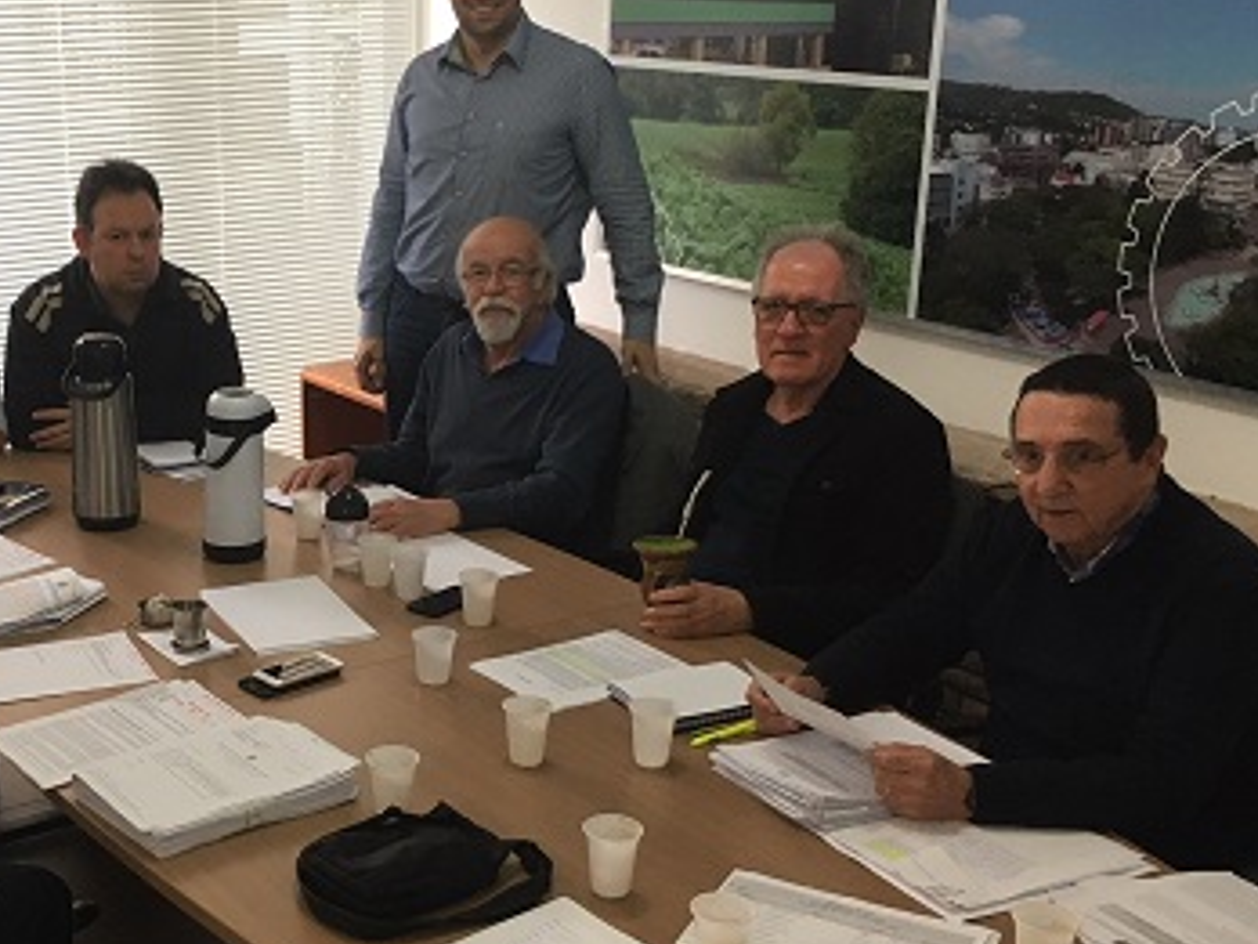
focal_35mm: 50
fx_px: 1817
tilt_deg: -18.7
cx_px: 282
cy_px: 535
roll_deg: +0.7
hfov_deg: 37.1
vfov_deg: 29.1
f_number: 2.2
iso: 100
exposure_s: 1/30
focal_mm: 4.15
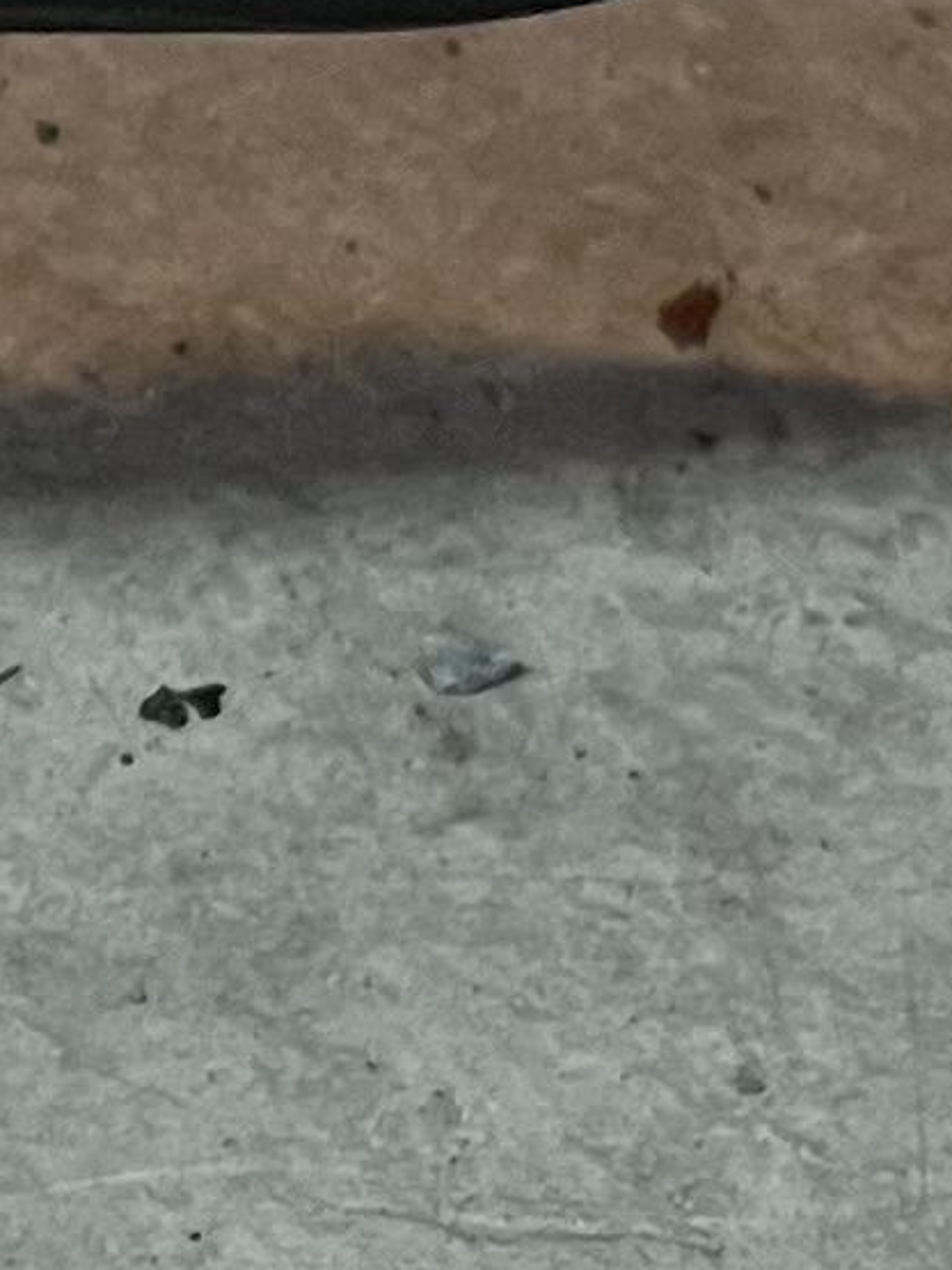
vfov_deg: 10.4
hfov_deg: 7.4
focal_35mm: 189
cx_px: -1174
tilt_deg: -45.8
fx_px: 6933
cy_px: 245
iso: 320
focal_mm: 5.1
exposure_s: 1/50
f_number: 1.6
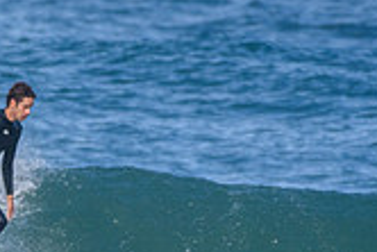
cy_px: 308
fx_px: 27461
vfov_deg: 0.5
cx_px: -5
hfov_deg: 0.8
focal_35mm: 2620
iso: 450
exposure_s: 1/2000
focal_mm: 500
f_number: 5.6
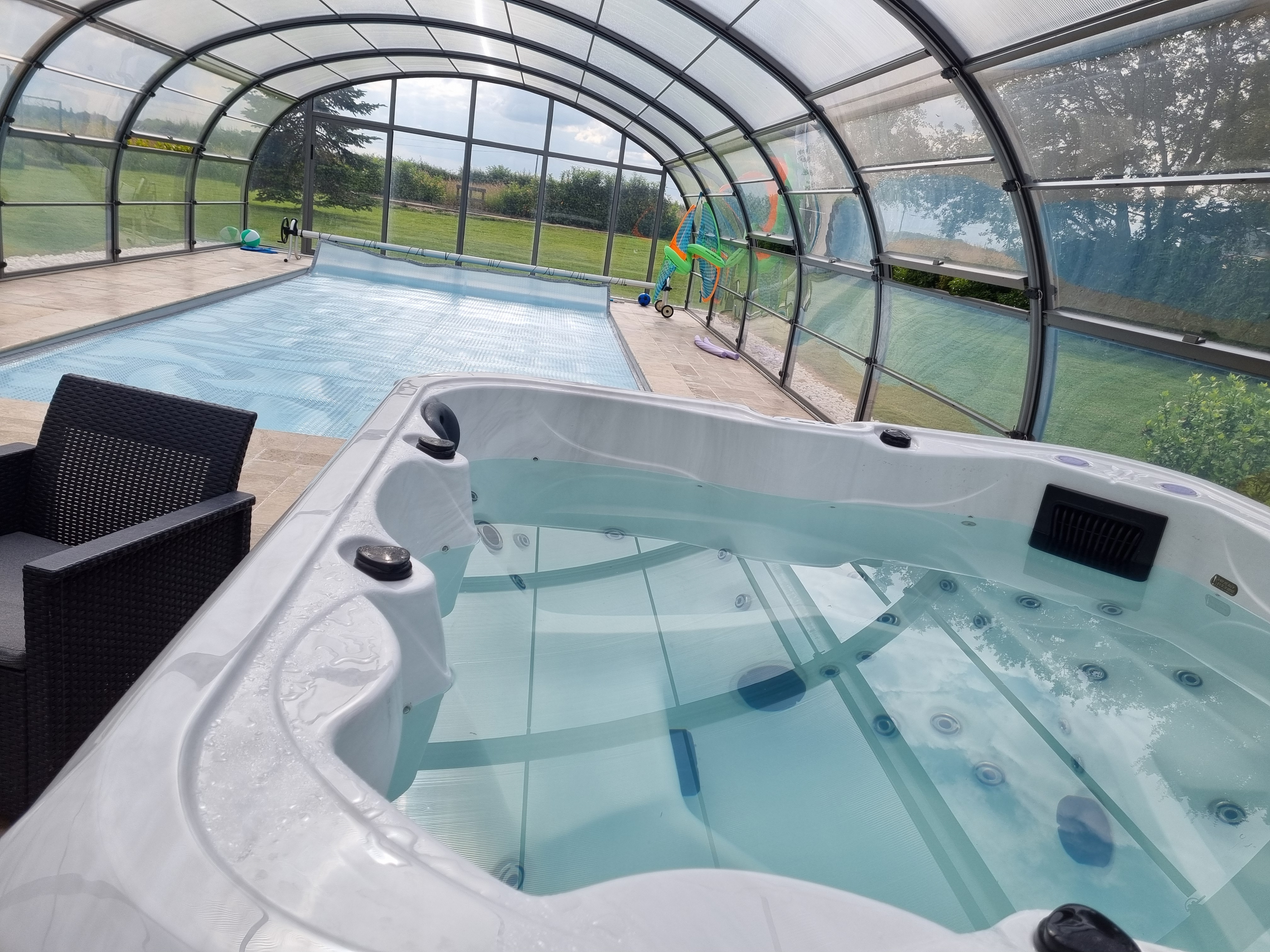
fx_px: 954
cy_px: 476
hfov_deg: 67.3
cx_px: 635
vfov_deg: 53.1
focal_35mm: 26
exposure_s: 1/2784
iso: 50
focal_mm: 5.4
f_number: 1.8
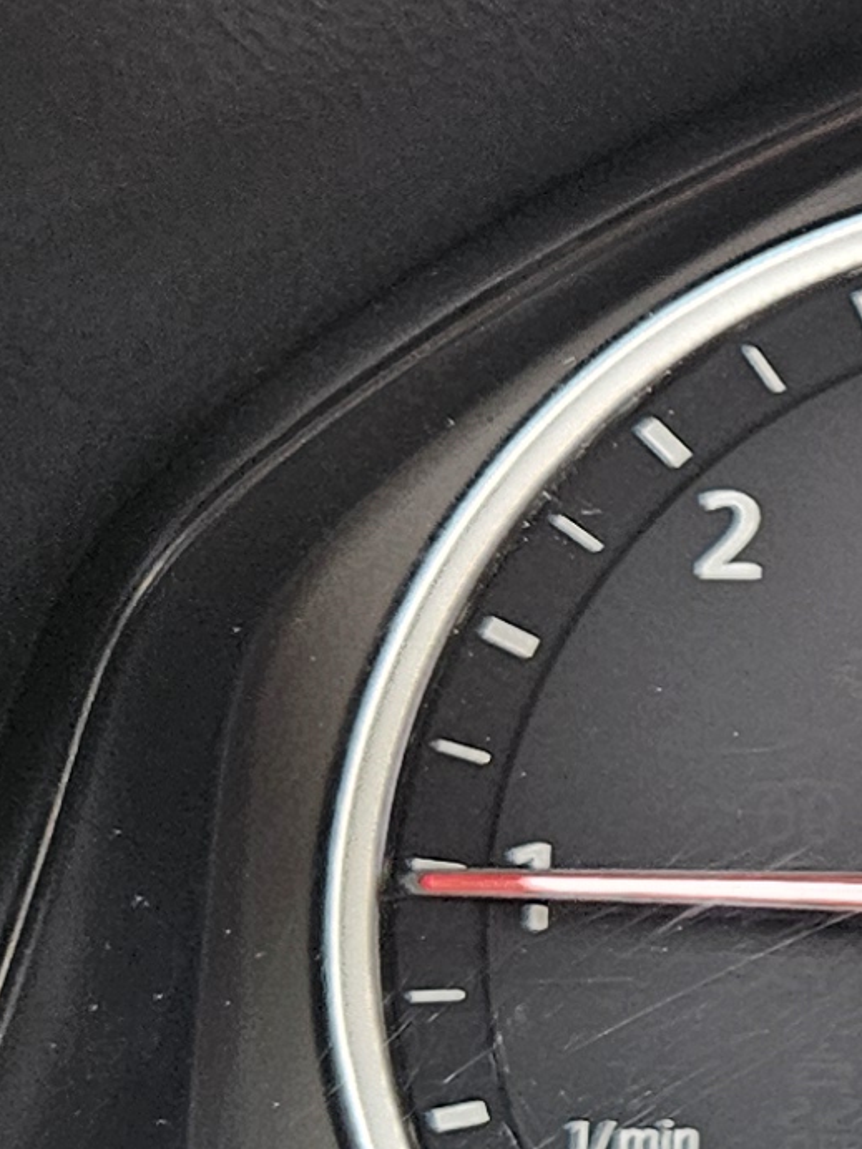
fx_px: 4416
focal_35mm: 133
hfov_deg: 9.6
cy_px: 1011
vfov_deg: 14.7
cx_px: 2222
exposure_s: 1/180
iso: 160
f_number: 1.8
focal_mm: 5.4
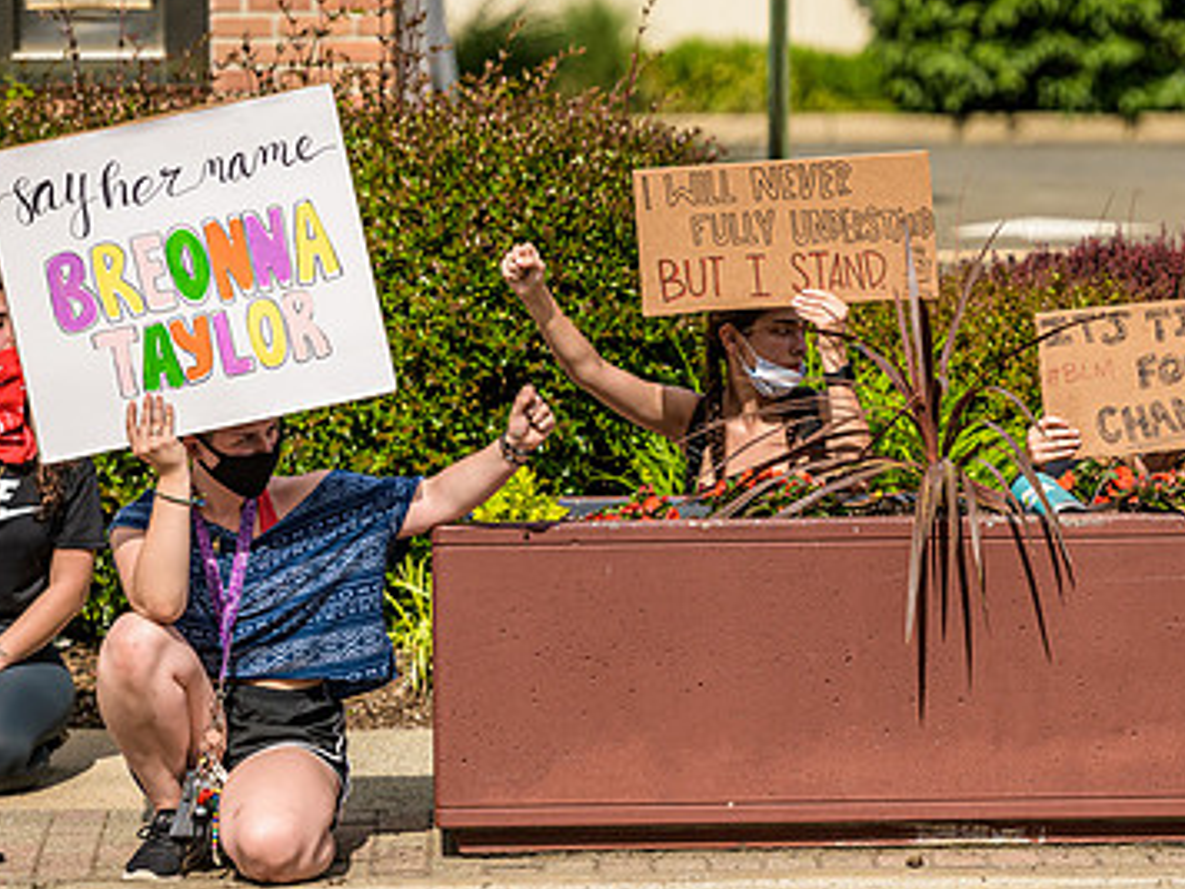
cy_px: 431
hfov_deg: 8.4
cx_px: 859
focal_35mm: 235
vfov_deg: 6.3
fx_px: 8045
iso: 200
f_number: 4
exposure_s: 1/4000
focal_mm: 150
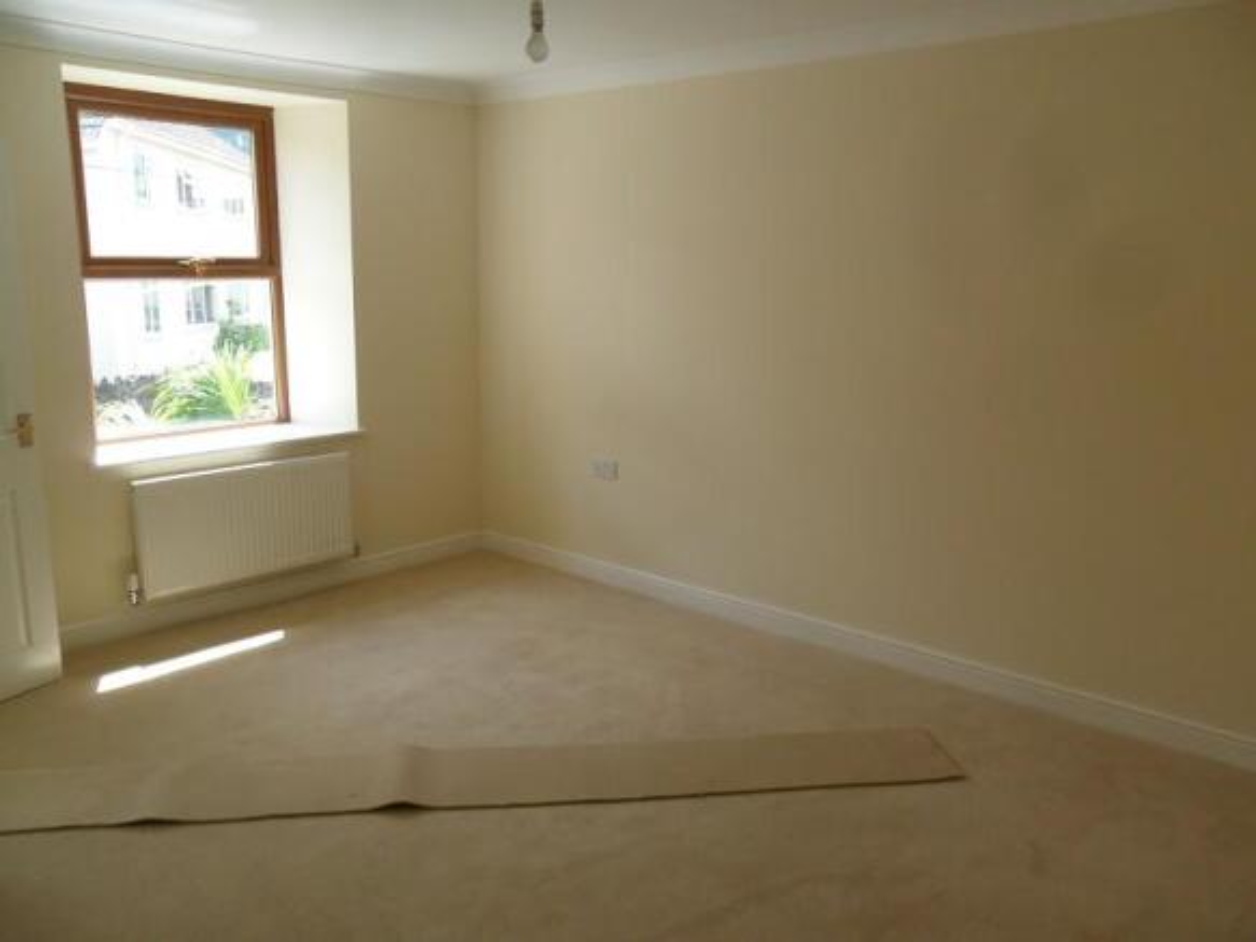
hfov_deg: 65.3
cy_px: 471
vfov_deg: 51.3
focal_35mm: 27
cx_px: 628
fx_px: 979
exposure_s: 1/125
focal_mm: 4.9
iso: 100
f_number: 3.5
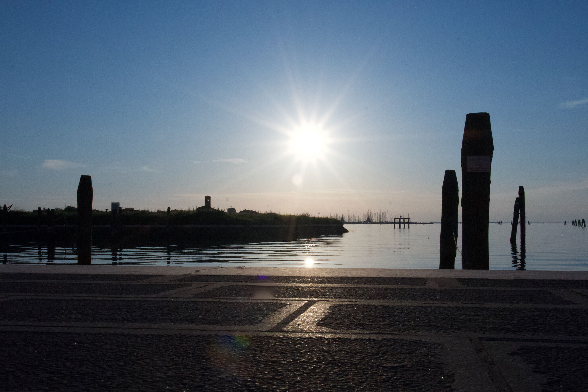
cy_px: 227
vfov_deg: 31.8
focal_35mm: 42
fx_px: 686
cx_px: 264
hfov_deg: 46.3
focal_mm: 24
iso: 4000
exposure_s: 1/80
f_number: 22
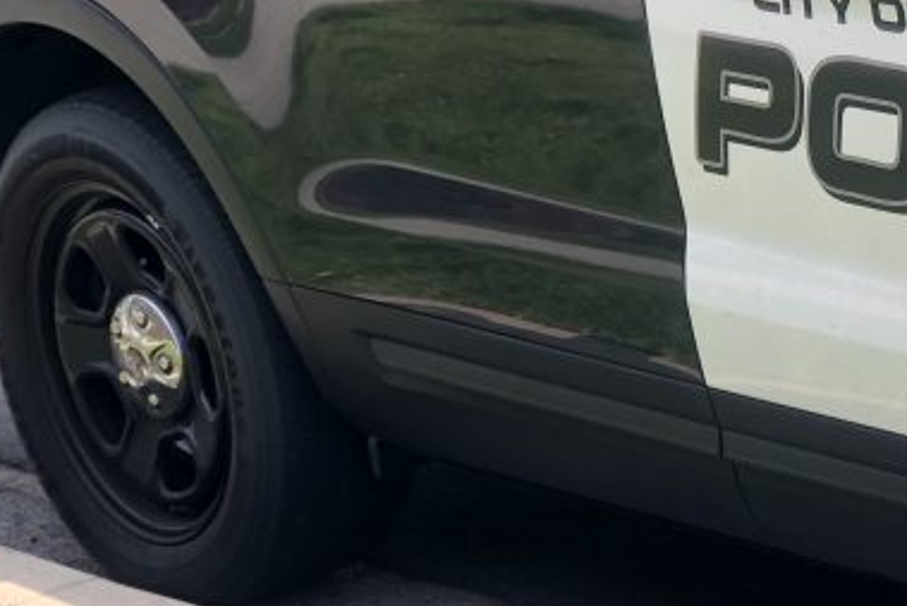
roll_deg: +3.0
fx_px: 4032
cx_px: 1039
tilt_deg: -12.2
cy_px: 287
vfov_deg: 8.6
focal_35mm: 160
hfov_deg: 12.6
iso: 20
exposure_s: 1/217
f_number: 2.8
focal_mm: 6.6
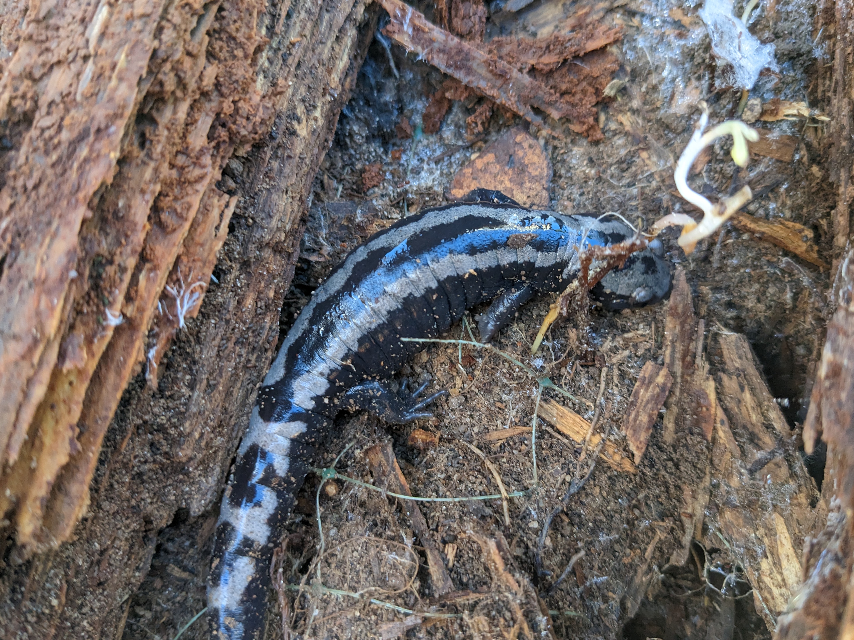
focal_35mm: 28
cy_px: 323
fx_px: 691
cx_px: 435
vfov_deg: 49.7
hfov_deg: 63.4
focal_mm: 4.38
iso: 150
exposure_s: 1/120
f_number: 1.73
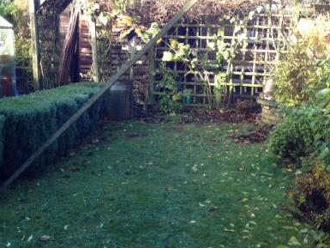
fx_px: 505
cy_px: 132
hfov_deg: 35.9
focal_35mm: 53
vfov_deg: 27.5
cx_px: 120
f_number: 2.4
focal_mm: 4.28
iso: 80
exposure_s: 1/120
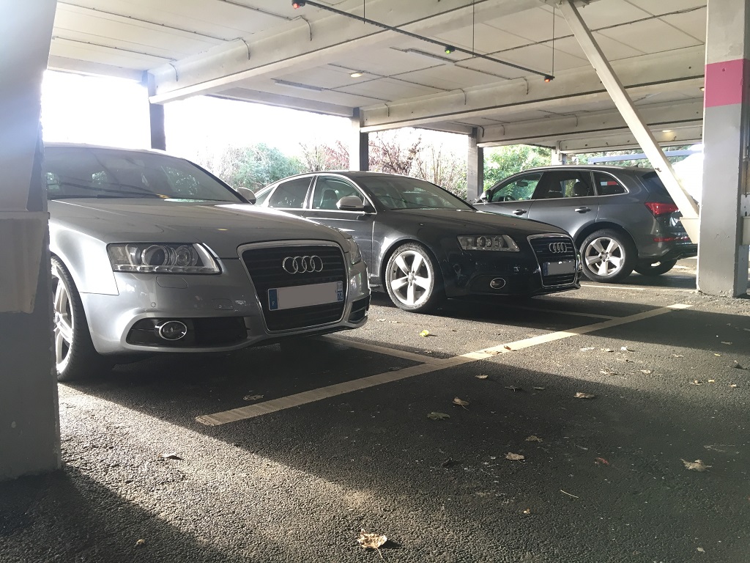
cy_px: 282
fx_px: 628
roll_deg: -0.3
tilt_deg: -3.6
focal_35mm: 29
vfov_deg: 48.2
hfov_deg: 61.7
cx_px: 375
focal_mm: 4.15
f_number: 2.2
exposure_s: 1/33
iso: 80
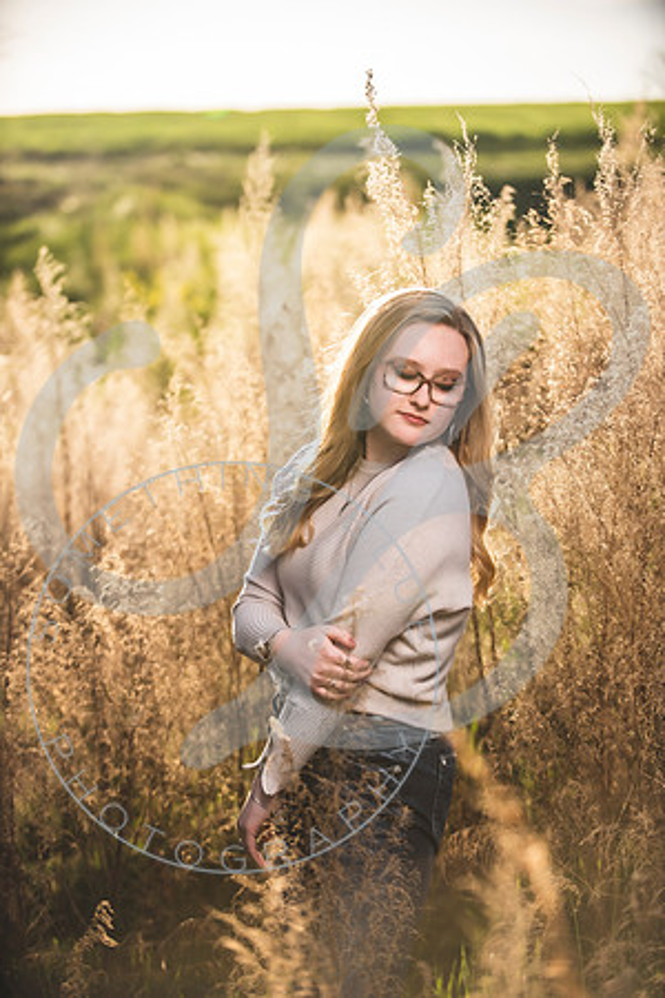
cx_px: 332
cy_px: 499
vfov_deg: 21.5
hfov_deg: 14.4
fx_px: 2632
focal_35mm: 95
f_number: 2.8
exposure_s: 1/800
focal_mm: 95
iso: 100
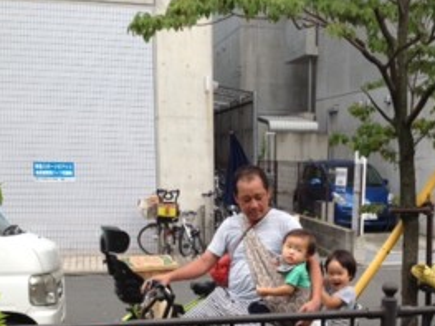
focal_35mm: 60
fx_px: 754
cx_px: 278
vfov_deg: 23.9
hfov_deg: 32.0
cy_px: 276
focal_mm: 4.28
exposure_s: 1/144
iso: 50
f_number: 2.4
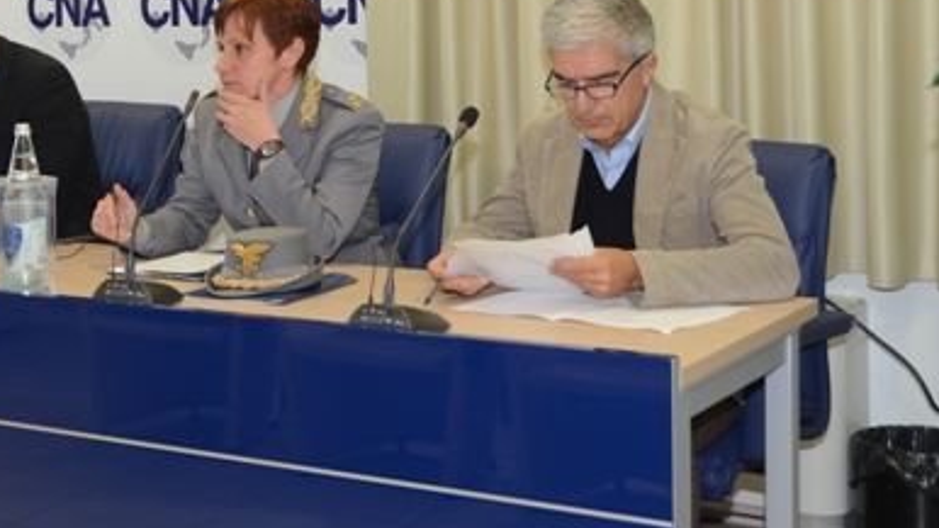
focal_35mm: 76
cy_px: 107
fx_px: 1892
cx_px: 88
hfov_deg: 26.9
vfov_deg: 15.8
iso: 800
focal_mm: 35
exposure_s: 1/60
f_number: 7.1
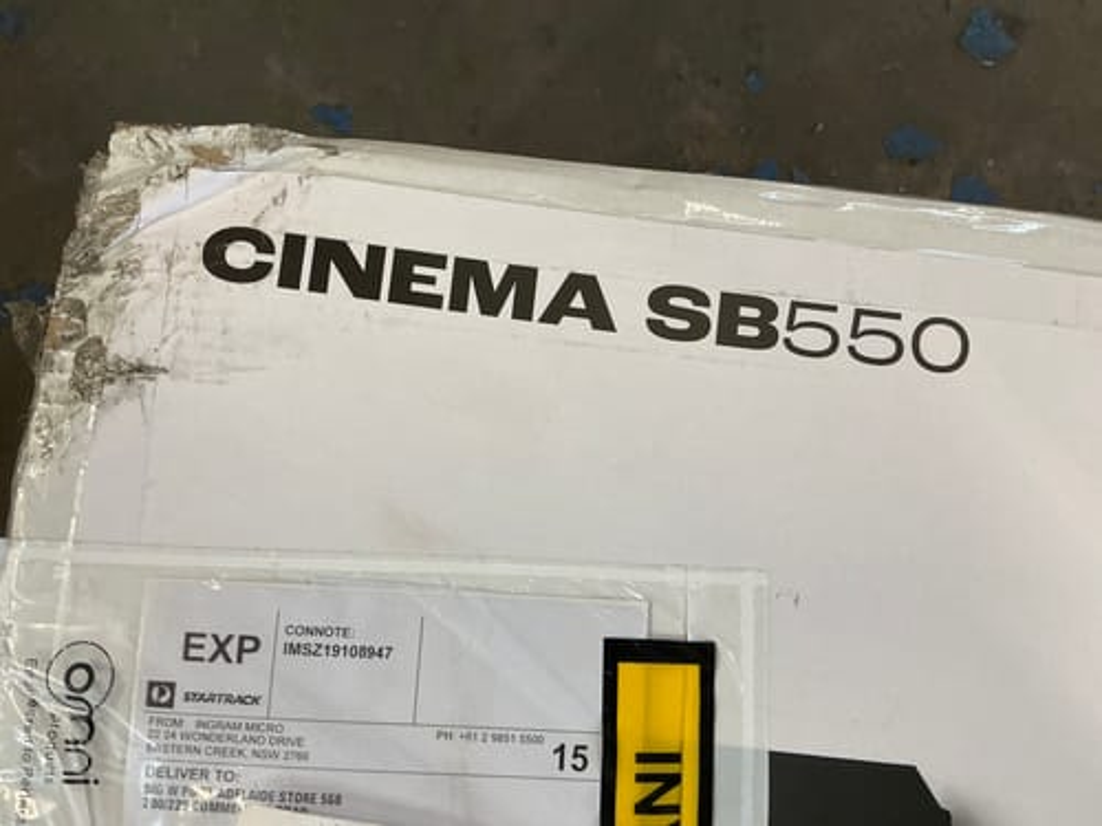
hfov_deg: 63.4
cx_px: 551
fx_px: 891
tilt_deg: -83.9
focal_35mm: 28
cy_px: 413
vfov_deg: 49.7
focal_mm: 3
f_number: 1.8
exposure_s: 1/50
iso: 80
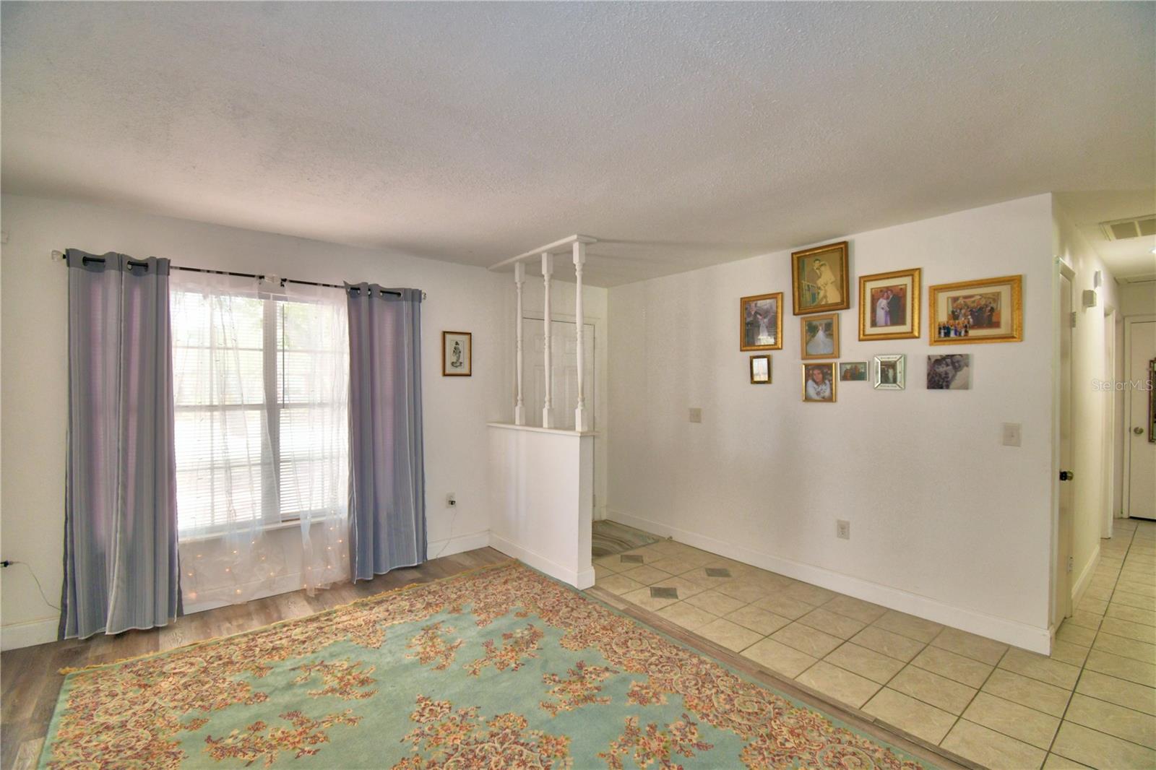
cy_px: 385
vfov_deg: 77.3
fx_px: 482
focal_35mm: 15
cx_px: 578
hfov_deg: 100.4
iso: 200
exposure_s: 1/60
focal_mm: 10
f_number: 4.5
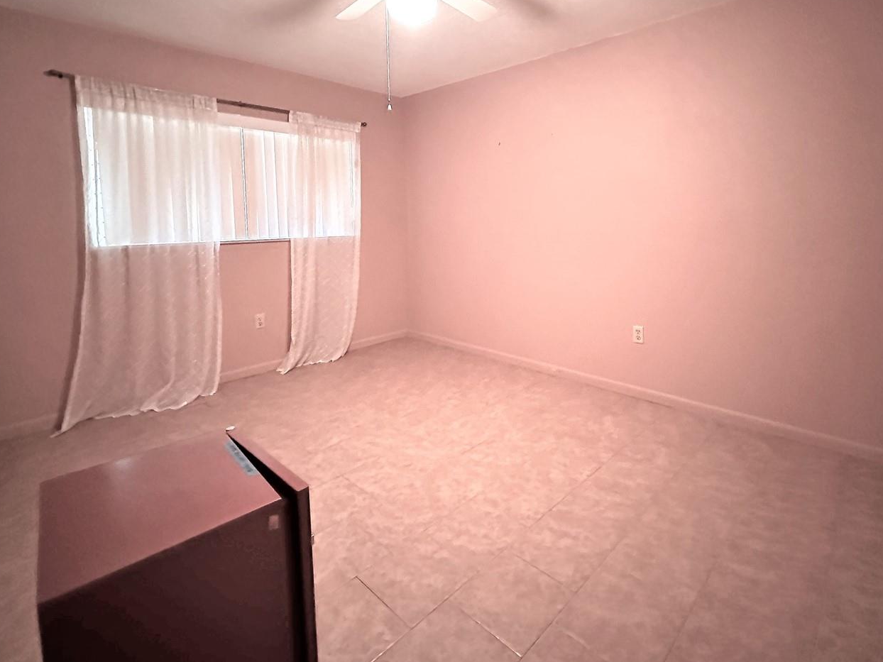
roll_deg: +0.7
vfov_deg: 70.7
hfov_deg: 87.6
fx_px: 459
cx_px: 478
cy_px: 258
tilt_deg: -6.2
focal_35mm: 18
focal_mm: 2.22
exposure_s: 1/40
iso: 1250
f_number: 2.2
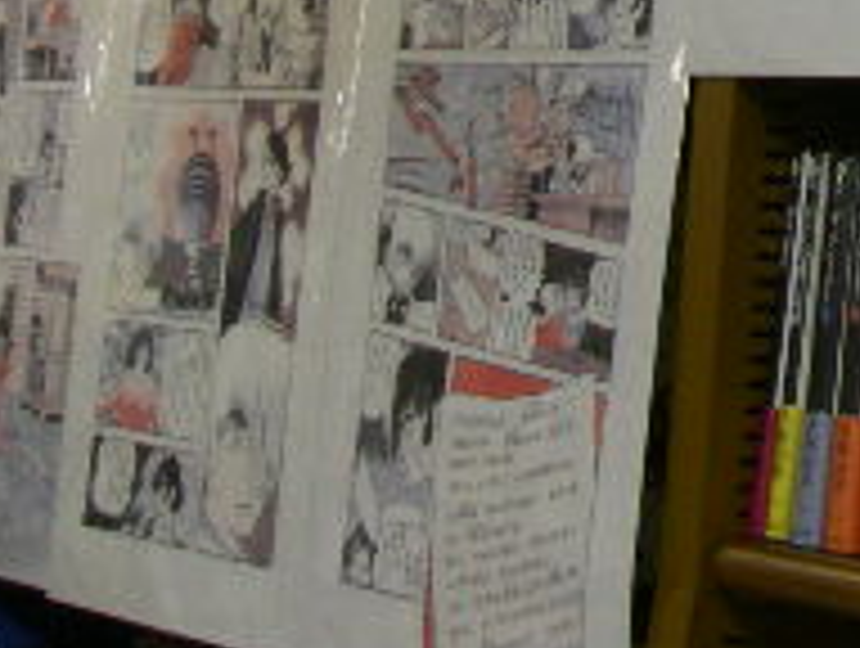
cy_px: -310
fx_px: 3161
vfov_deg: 11.3
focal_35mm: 127
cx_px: 1198
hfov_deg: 14.7
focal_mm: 6.3
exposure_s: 1/50
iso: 125
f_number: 3.3
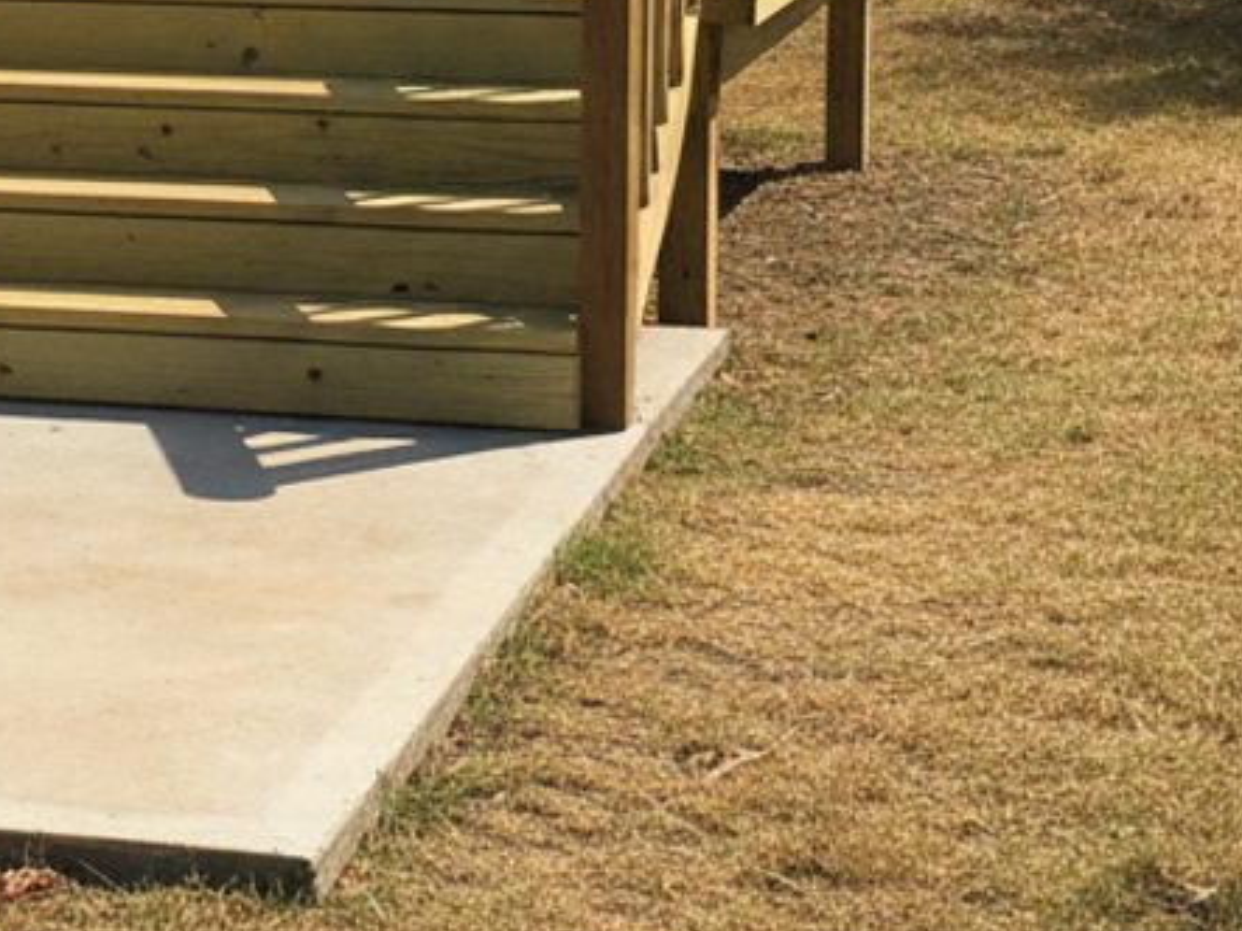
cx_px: 345
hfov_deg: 29.5
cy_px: 76
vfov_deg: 22.0
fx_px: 2332
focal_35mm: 65
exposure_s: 1/480
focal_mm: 6.8
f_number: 1.78
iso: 101
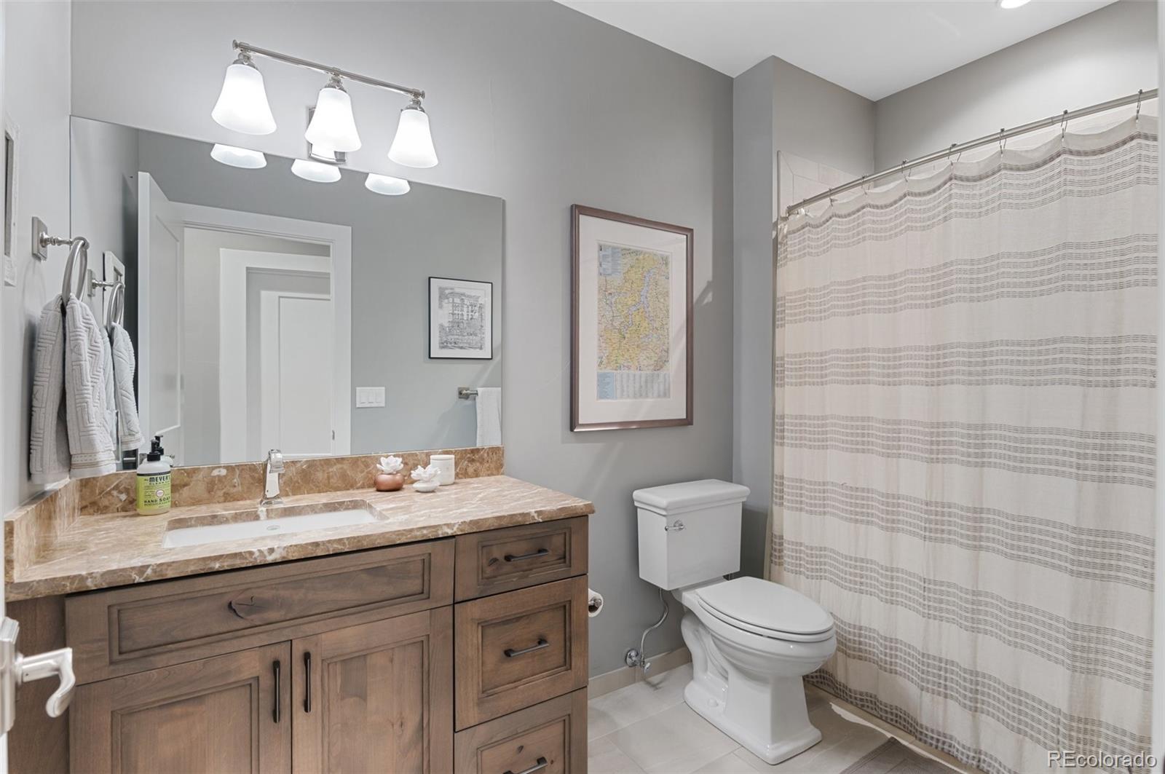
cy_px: 387
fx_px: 550
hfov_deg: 93.3
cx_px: 582
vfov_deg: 70.3
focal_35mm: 17
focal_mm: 17
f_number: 8
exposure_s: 1/1.25
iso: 400
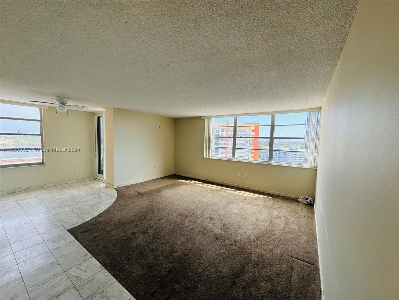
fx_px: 161
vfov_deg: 85.7
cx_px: 200
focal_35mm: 14
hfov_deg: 102.1
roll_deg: -1.8
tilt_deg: -4.2
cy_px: 150
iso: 40
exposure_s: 1/337
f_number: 2.2
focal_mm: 2.22
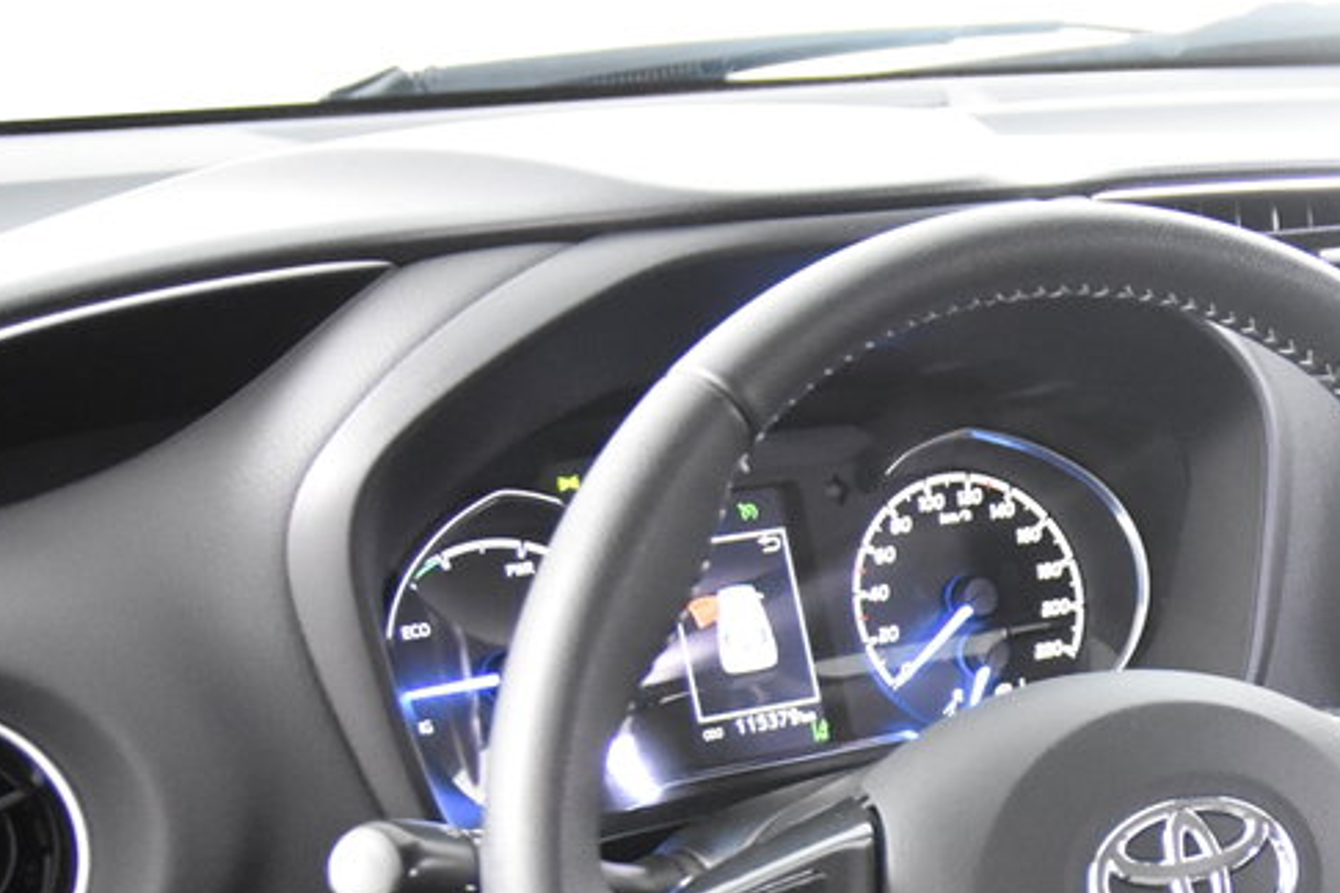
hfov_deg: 24.4
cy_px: 980
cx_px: 1373
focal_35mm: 79
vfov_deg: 16.7
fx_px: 2940
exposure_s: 1/30
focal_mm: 20
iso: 4000
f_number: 2.8
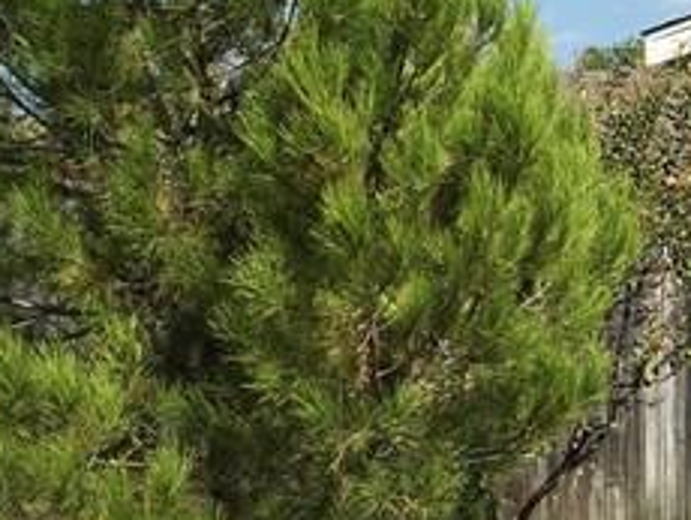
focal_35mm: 129
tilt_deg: -0.9
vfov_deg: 11.5
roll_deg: +1.1
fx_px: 2578
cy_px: 258
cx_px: 925
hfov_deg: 14.6
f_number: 2.2
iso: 25
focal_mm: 4.15
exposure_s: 1/1876
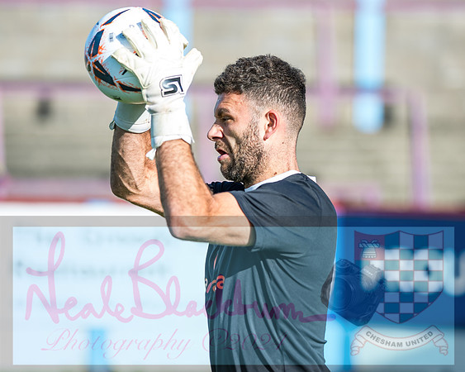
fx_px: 3482
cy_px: 207
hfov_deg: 7.6
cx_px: 217
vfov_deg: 6.1
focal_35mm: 253
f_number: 1.8
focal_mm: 135
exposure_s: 1/2000
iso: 50
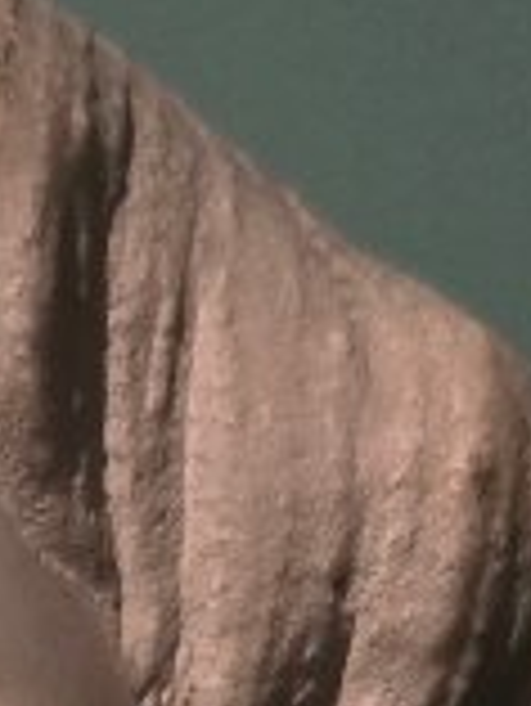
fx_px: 3595
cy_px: 2114
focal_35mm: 176
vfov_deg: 9.1
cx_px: -364
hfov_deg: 8.2
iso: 80
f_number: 1.8
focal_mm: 5.4
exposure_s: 1/100
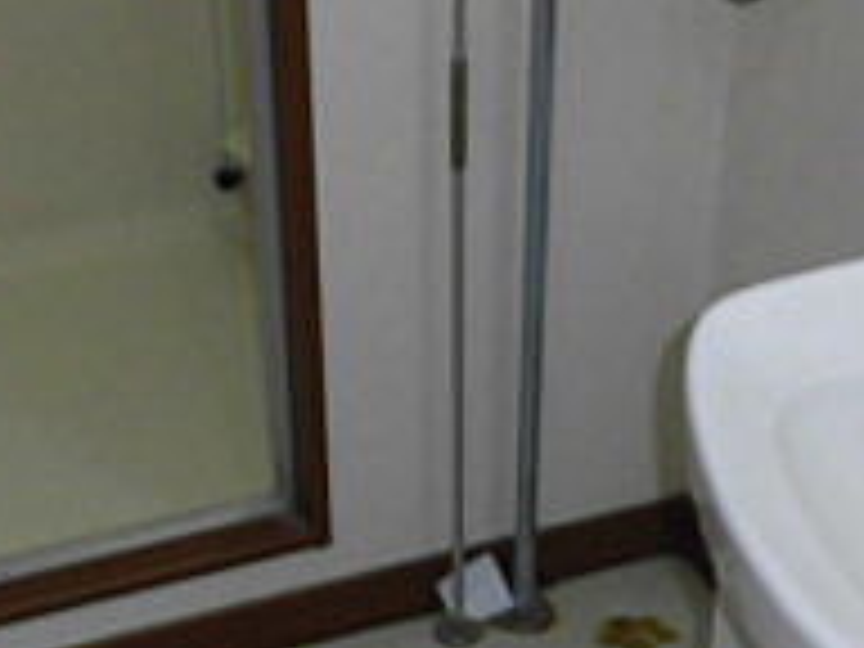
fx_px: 1997
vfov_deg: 16.2
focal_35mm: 80
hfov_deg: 24.4
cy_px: 1076
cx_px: 441
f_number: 3.1
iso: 100
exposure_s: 1/40
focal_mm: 4.3
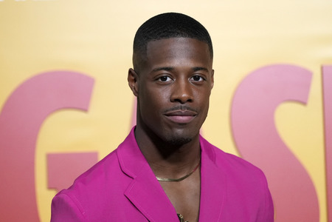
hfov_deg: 20.4
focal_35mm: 100
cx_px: 166
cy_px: 111
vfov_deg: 13.7
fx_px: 922
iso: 6400
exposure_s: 1/400
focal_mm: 100
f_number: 4.5
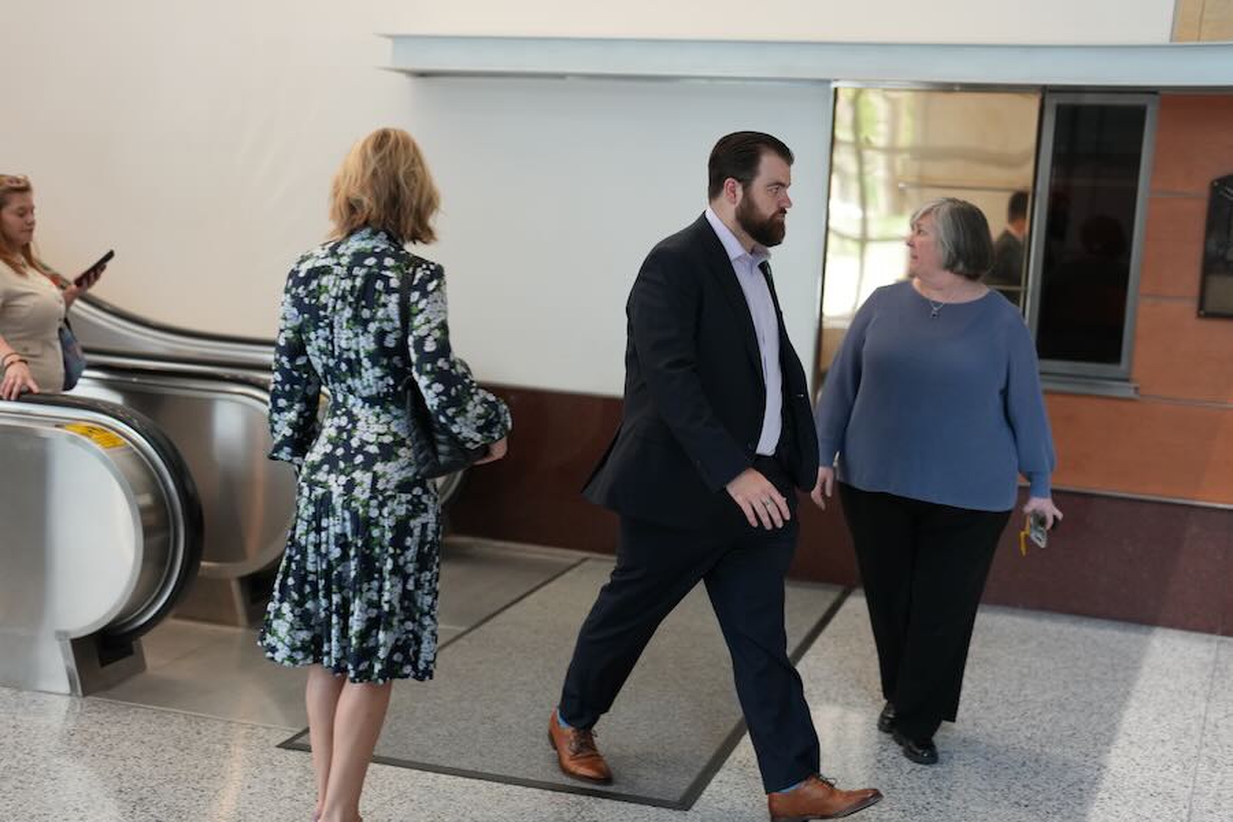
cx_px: 616
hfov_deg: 39.6
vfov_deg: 27.0
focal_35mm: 50
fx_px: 1712
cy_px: 411
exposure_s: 1/320
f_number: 1.8
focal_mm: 50
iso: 1600
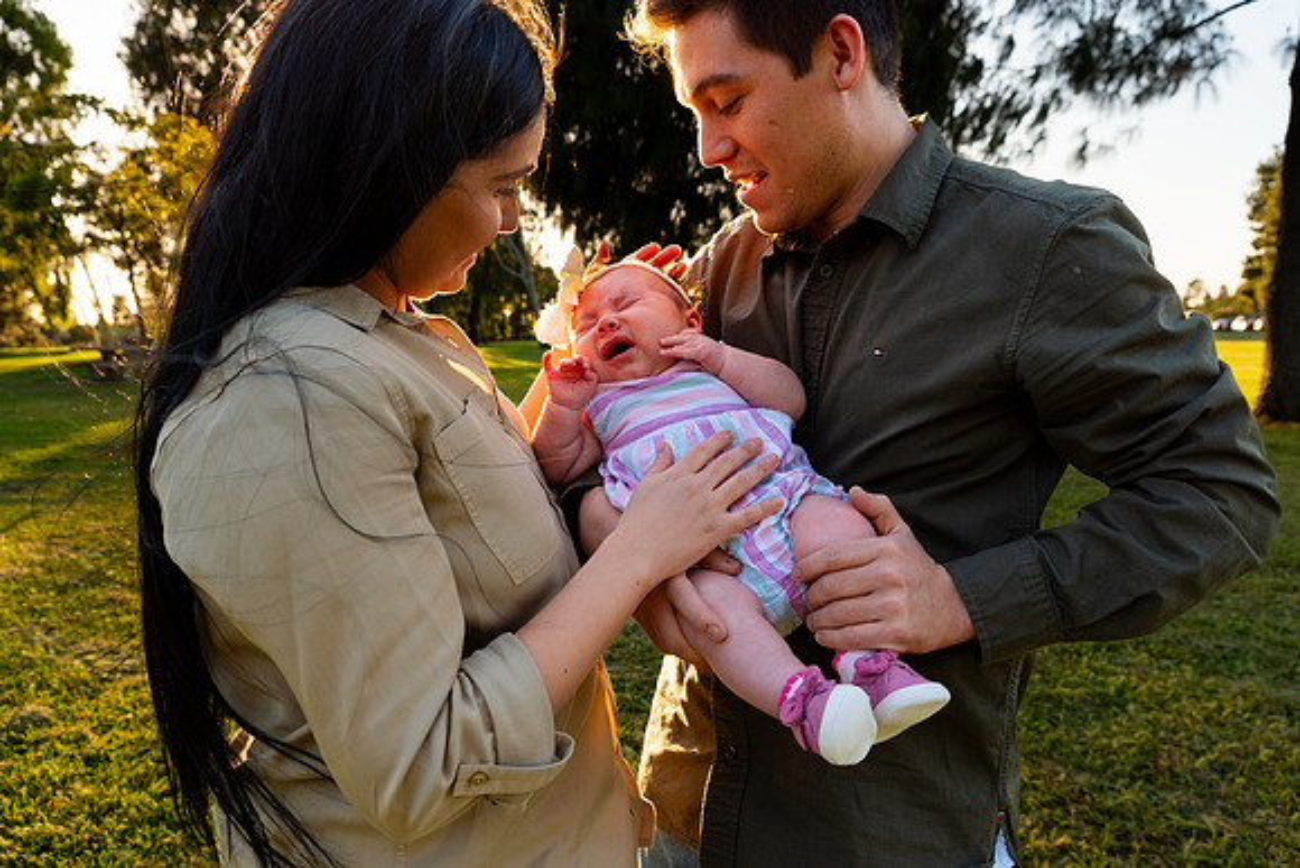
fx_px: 1047
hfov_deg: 63.6
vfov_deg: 45.0
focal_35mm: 29
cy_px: 434
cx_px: 650
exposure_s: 1/320
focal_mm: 29
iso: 200
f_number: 5.6
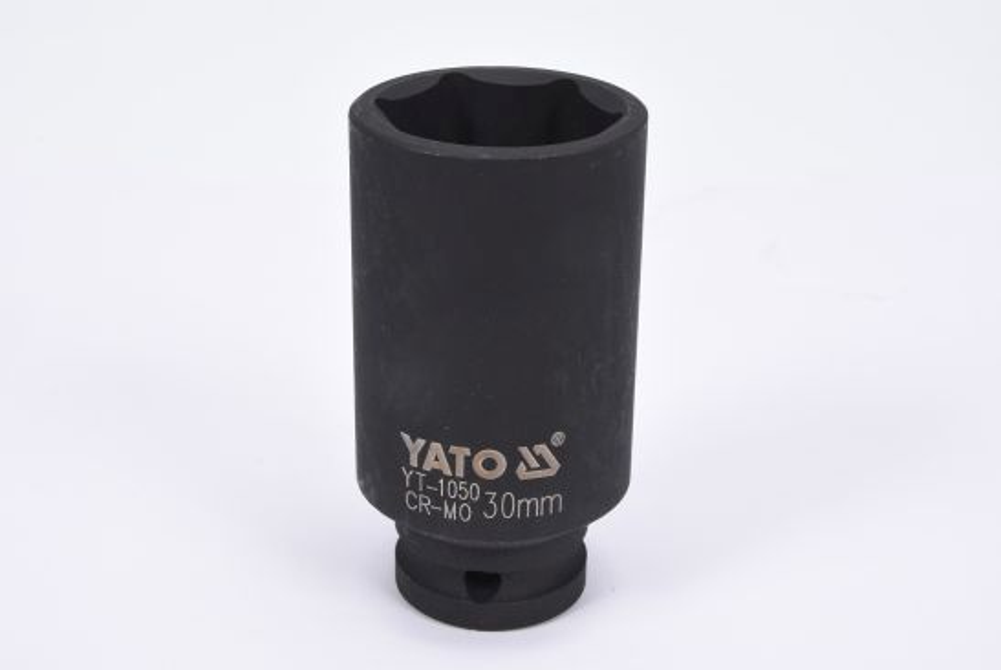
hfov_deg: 27.0
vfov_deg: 18.2
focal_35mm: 75
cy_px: 335
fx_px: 2088
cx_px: 500
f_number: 16
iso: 250
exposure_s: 1/125
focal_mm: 50
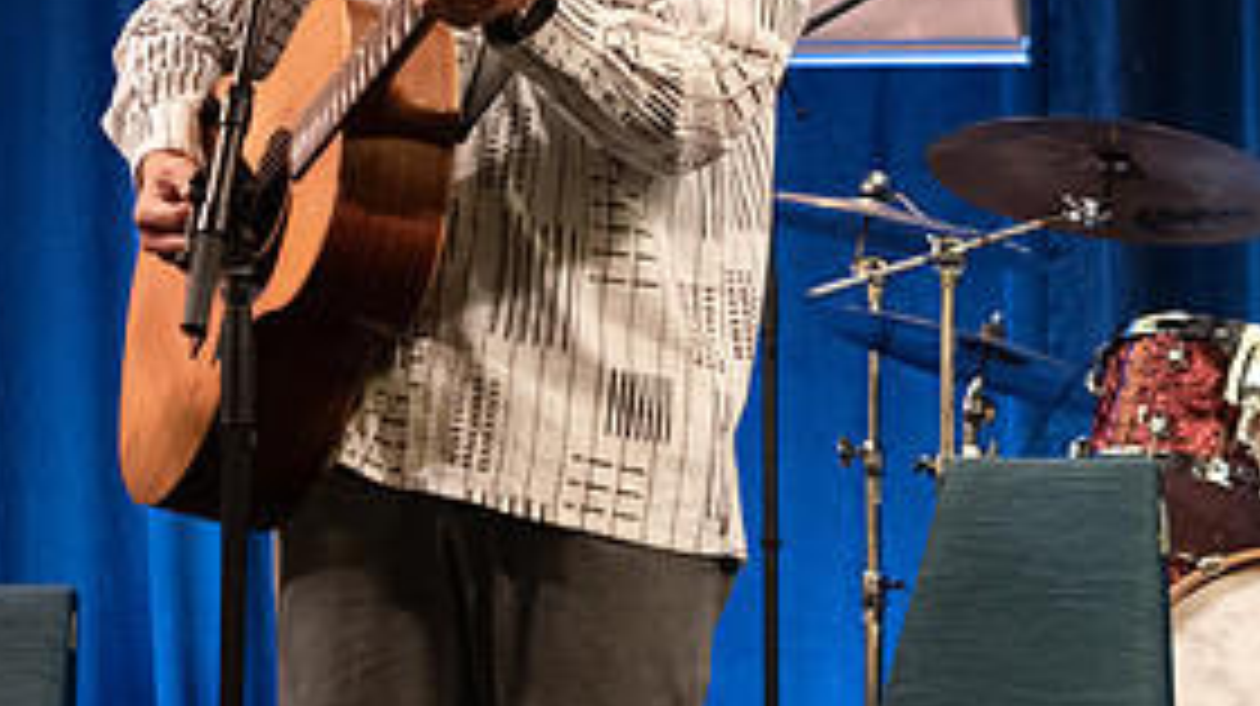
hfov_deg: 14.2
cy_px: 115
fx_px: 5008
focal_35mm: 150
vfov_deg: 8.1
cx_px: 86
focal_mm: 69
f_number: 5.6
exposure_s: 1/250
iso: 6400
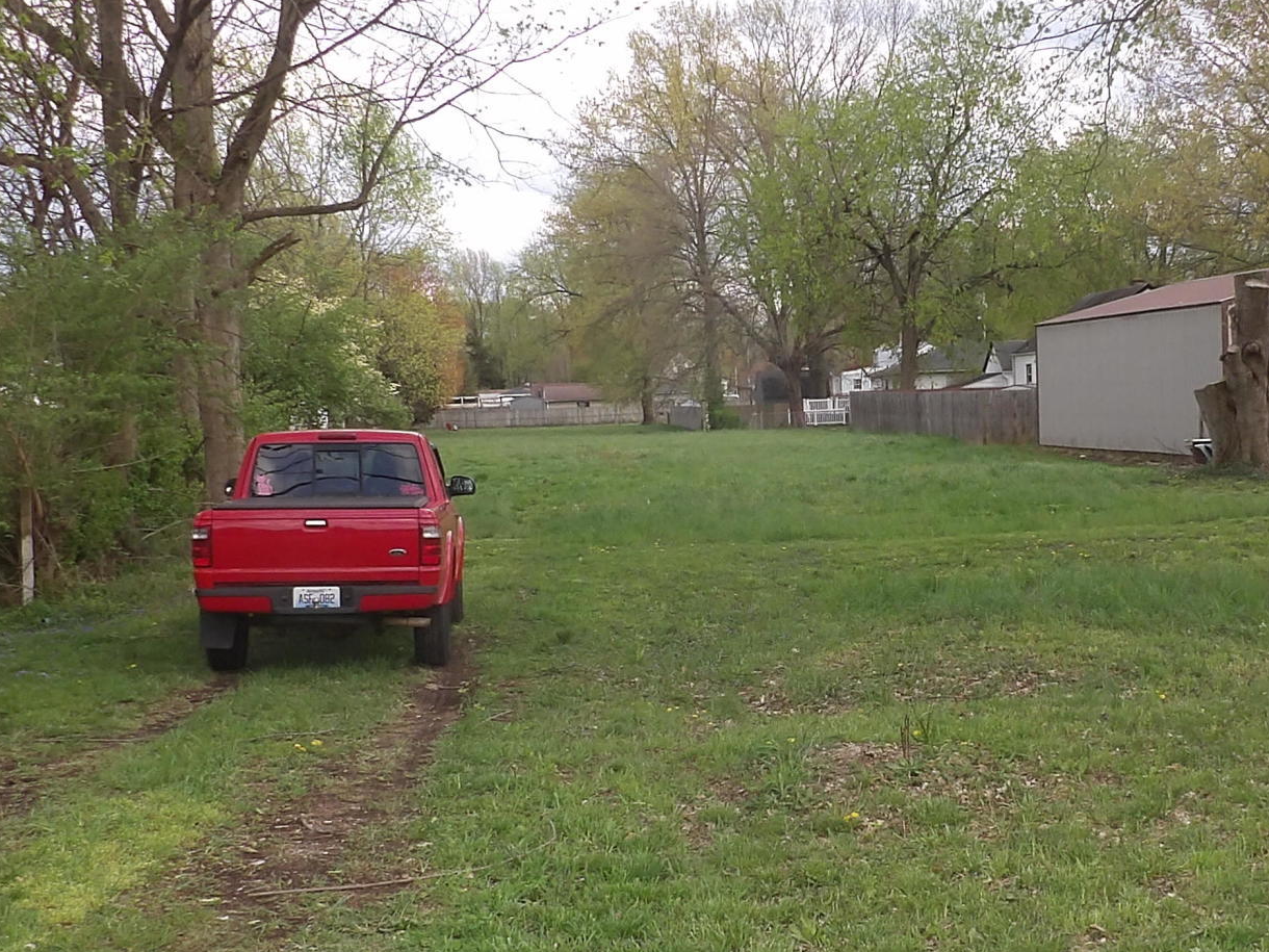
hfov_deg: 32.5
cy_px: 610
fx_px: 2163
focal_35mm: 59
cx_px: 805
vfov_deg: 24.7
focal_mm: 4.3
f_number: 3.2
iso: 100
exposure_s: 1/407
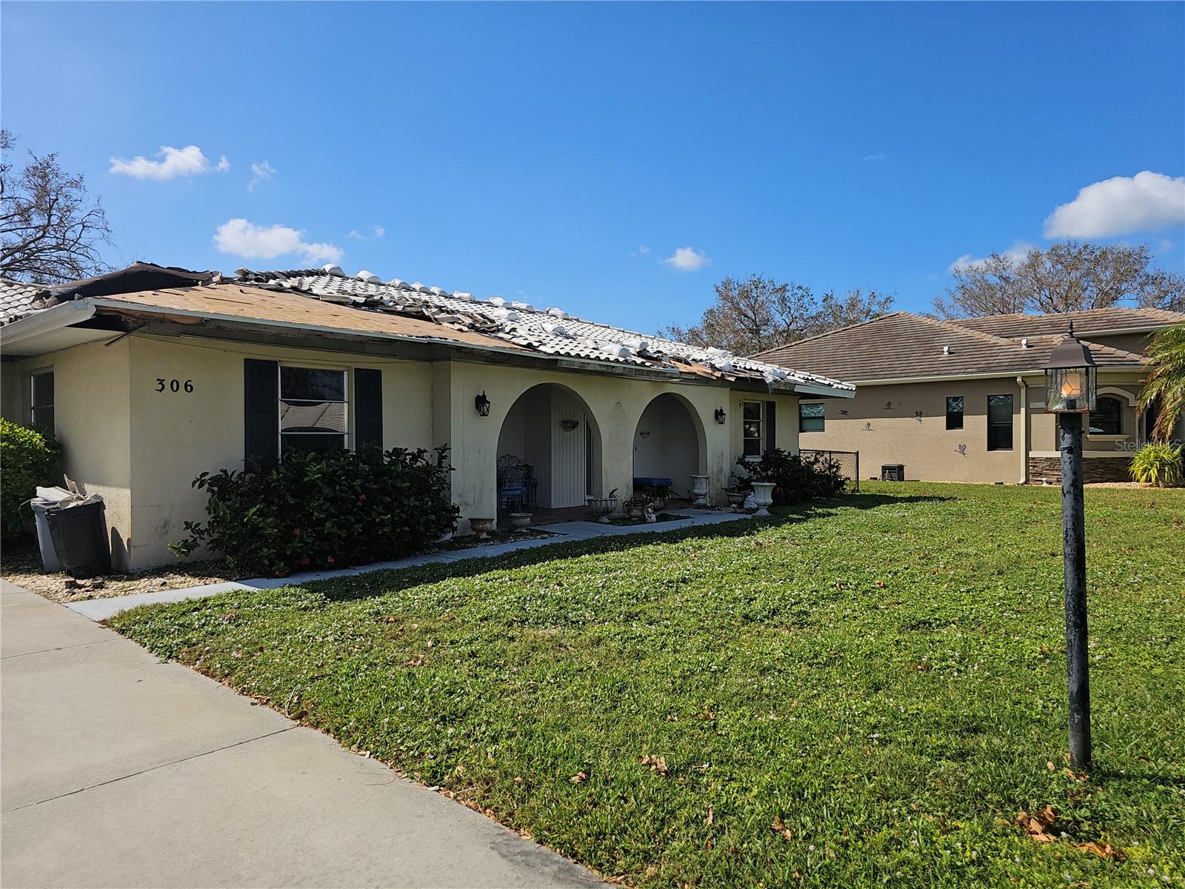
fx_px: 787
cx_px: 592
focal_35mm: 23
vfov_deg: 58.9
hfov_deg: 73.9
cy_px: 444
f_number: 1.7
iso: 10
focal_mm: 6.3
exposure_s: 1/1117
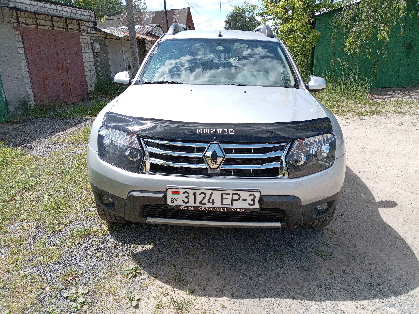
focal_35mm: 27
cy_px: 157
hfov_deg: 65.3
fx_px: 327
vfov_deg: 51.4
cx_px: 210
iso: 100
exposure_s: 1/1143
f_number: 1.8
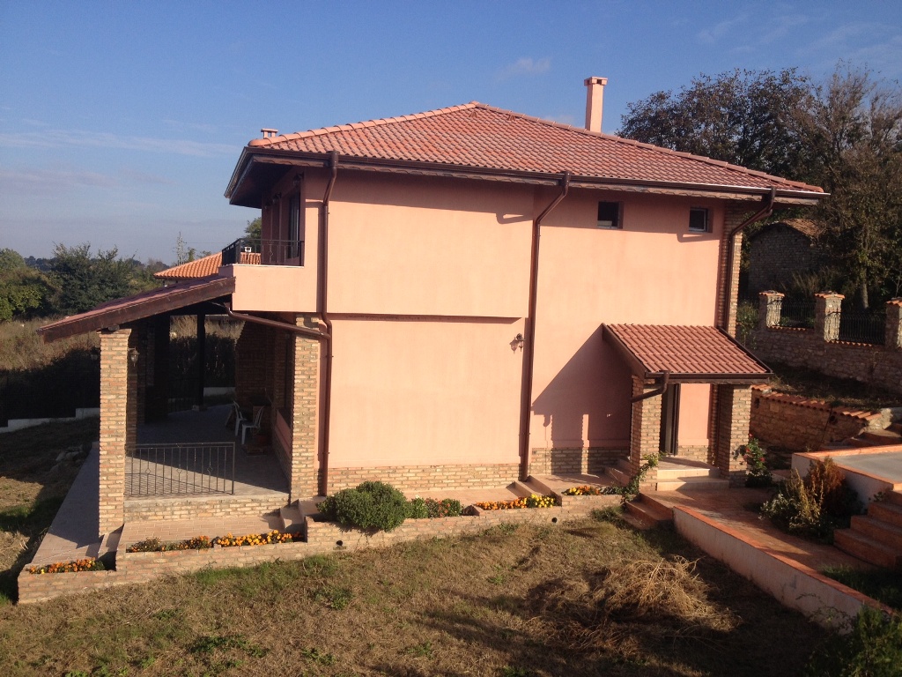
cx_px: 451
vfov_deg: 40.7
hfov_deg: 52.6
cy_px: 338
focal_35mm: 35
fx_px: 912
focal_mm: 4.28
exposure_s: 1/1453
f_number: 2.4
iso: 50
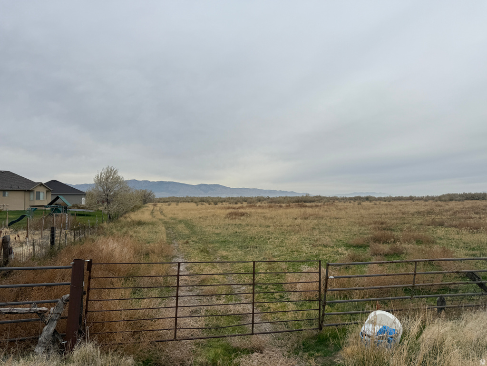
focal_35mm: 24
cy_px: 183
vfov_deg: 56.8
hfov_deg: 71.6
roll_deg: +0.8
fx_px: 338
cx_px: 244
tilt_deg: +1.5
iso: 80
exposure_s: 1/4975
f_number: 1.78
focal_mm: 6.76
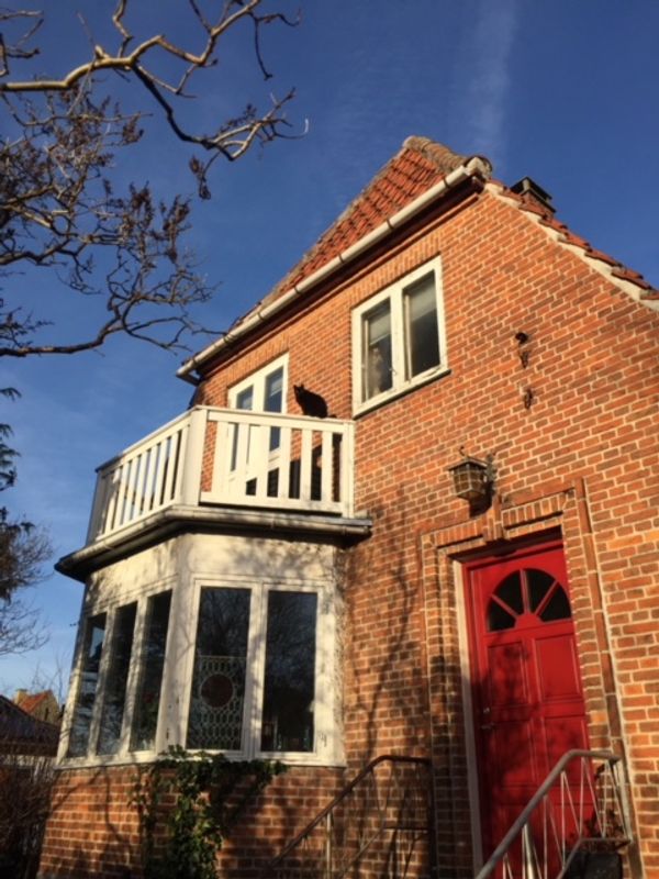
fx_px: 736
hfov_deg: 48.2
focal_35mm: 29
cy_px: 440
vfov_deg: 61.7
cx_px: 330
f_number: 2.2
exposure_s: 1/1799
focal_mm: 4.15
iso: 32
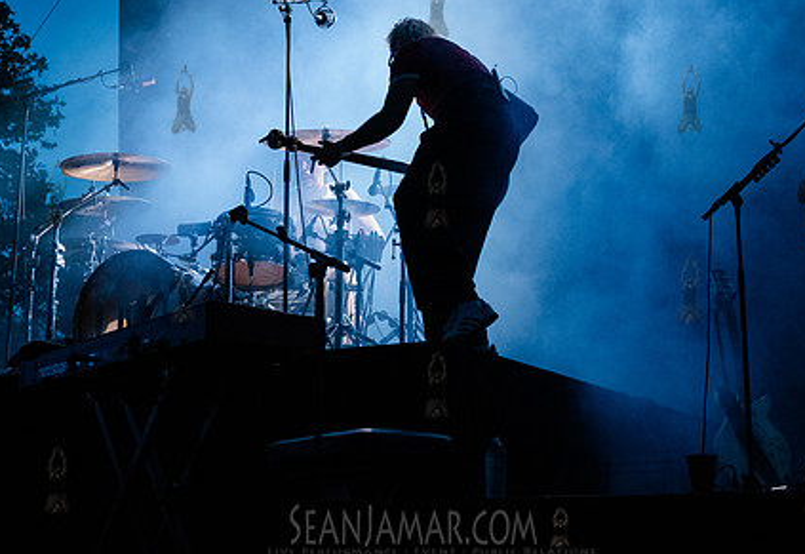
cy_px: 141
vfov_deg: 19.7
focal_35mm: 70
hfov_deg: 28.5
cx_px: 342
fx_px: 1581
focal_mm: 44
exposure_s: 1/400
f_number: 4
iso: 6400
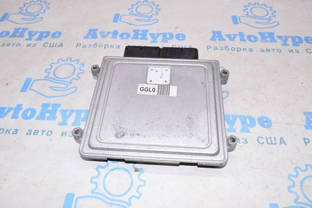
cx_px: 156
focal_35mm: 30
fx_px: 260
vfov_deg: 43.5
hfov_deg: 62.0
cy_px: 104
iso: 1600
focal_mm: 20
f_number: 8
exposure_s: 1/160
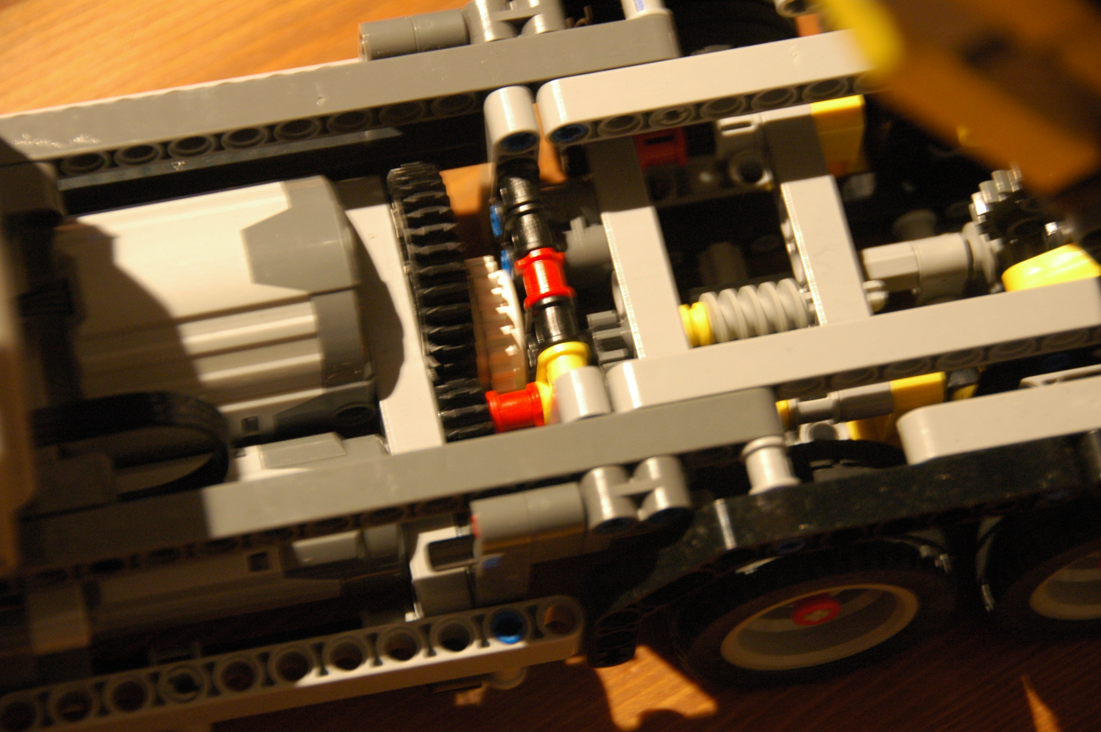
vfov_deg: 9.6
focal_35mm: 142
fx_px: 4354
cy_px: 366
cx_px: 550
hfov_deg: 14.4
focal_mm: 95
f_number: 5.3
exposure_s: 1/4
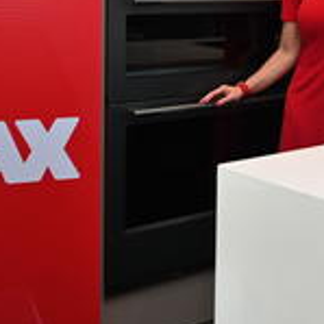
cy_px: 22
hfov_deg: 21.6
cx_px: 370
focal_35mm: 75
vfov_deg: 22.3
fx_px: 798
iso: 400
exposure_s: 1/60
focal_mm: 27.5
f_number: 4
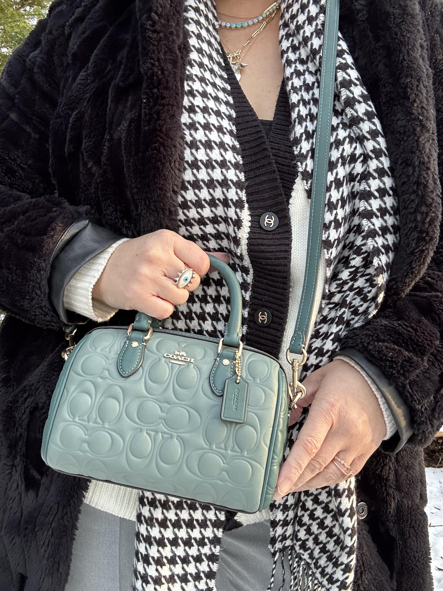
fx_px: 512
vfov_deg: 60.0
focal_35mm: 30
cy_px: 296
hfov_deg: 46.8
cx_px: 222
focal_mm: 2.69
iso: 80
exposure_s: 1/80
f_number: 1.9
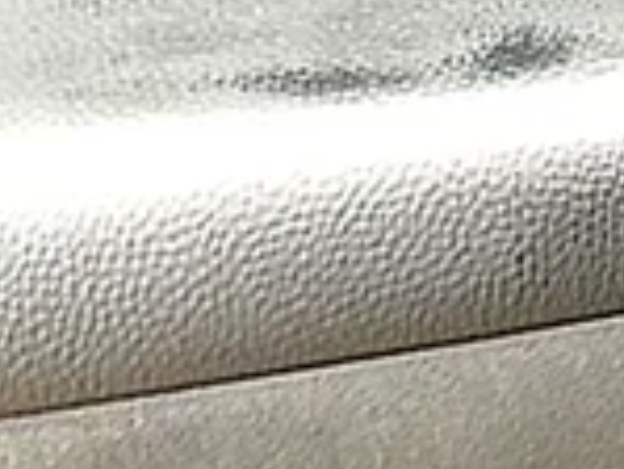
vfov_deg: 10.3
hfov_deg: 12.3
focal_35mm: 136
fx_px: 2454
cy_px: -366
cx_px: 1369
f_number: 1.78
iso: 160
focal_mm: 6.86
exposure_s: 1/60
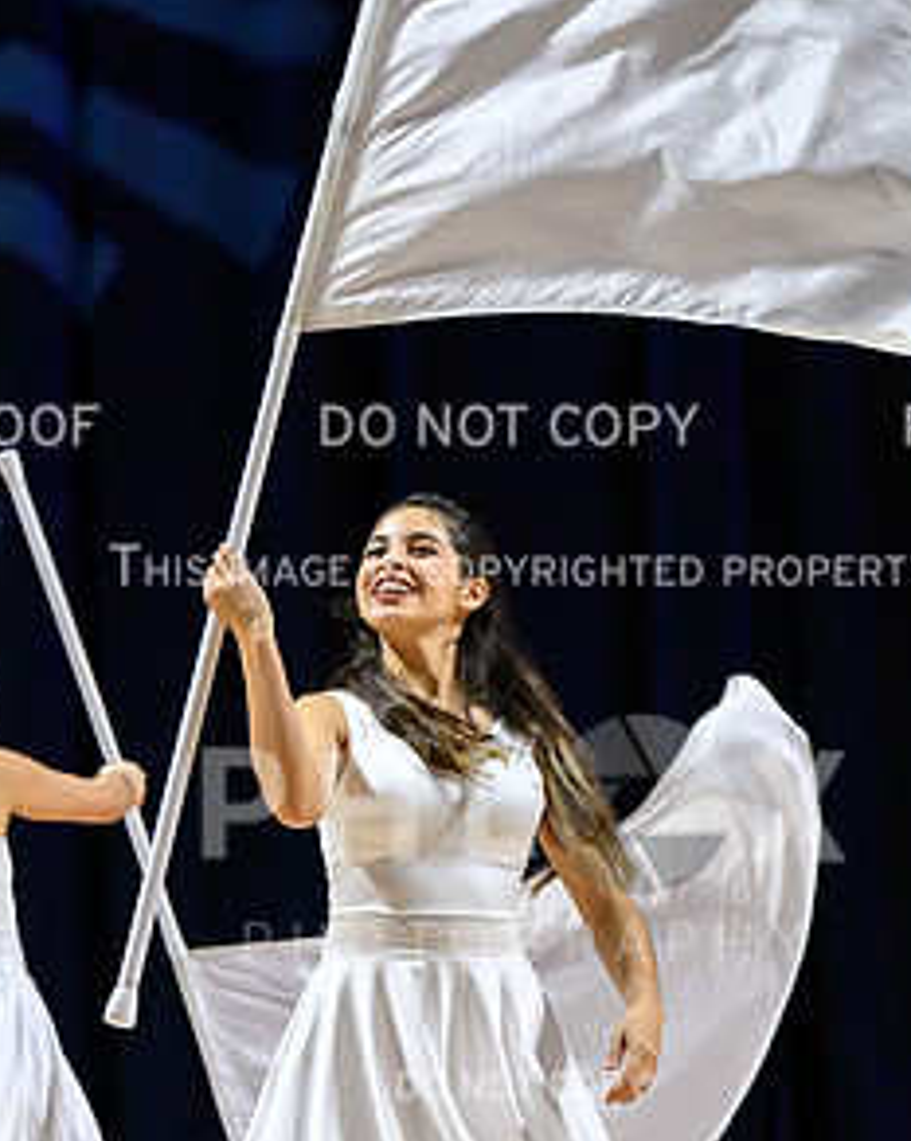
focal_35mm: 209
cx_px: 149
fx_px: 7055
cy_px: 1012
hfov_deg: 7.4
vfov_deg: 9.2
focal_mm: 80
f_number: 2.8
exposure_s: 1/1000
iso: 4000
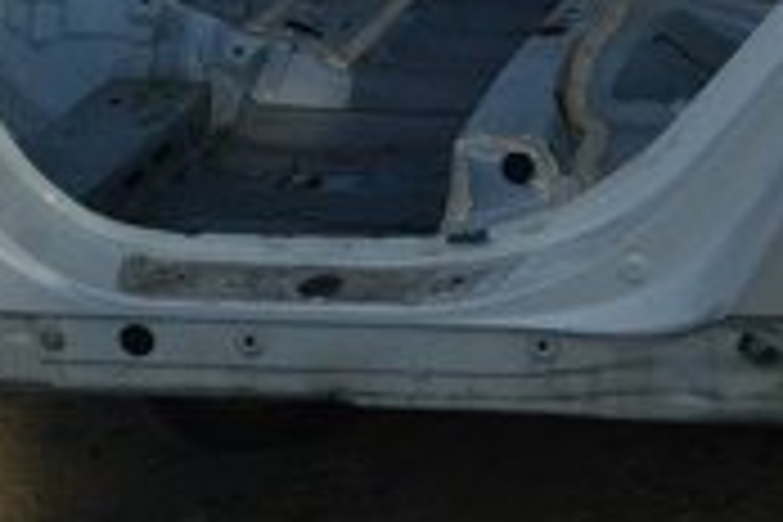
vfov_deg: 10.8
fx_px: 2632
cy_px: -349
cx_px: 1336
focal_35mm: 121
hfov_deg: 15.0
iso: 250
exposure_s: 1/500
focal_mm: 22
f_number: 11
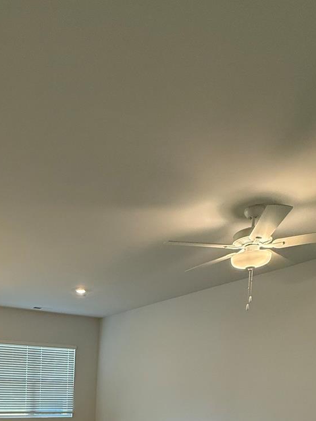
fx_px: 353
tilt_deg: -2.3
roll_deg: -2.1
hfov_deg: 45.4
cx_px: 57
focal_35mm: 29
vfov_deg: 52.1
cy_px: 399
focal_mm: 2.22
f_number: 2.2
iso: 160
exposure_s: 1/120
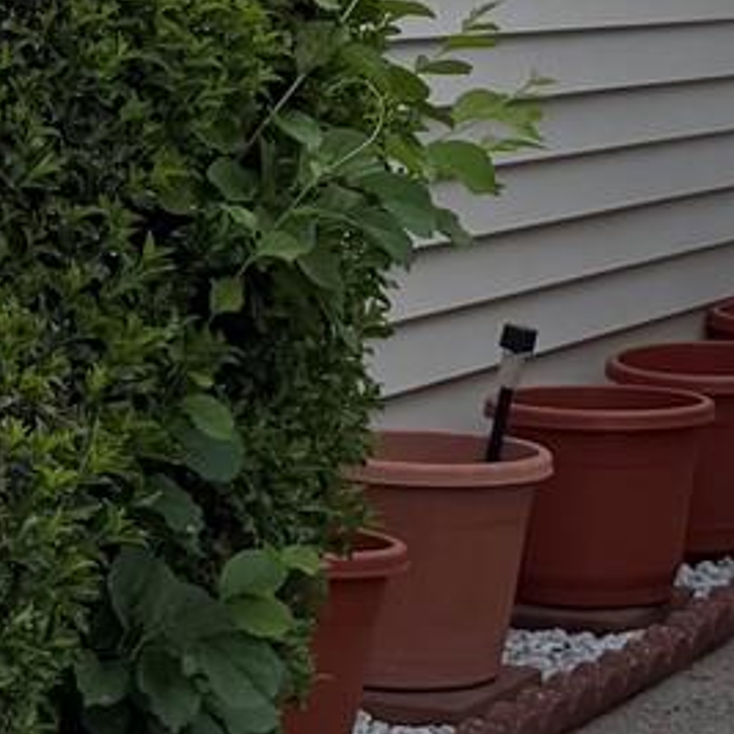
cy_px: -451
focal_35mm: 163
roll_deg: -4.2
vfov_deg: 10.3
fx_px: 3910
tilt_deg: +5.3
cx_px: 1067
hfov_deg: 10.4
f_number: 1.78
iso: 80
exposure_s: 1/2299
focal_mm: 6.76
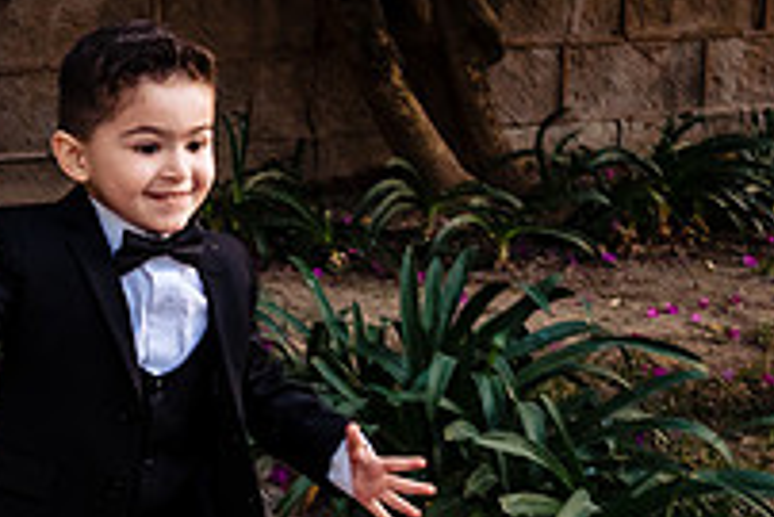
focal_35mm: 109
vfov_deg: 12.6
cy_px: 339
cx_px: 73
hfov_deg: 18.4
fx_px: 2345
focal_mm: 38
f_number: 4.5
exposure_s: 1/200
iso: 1600
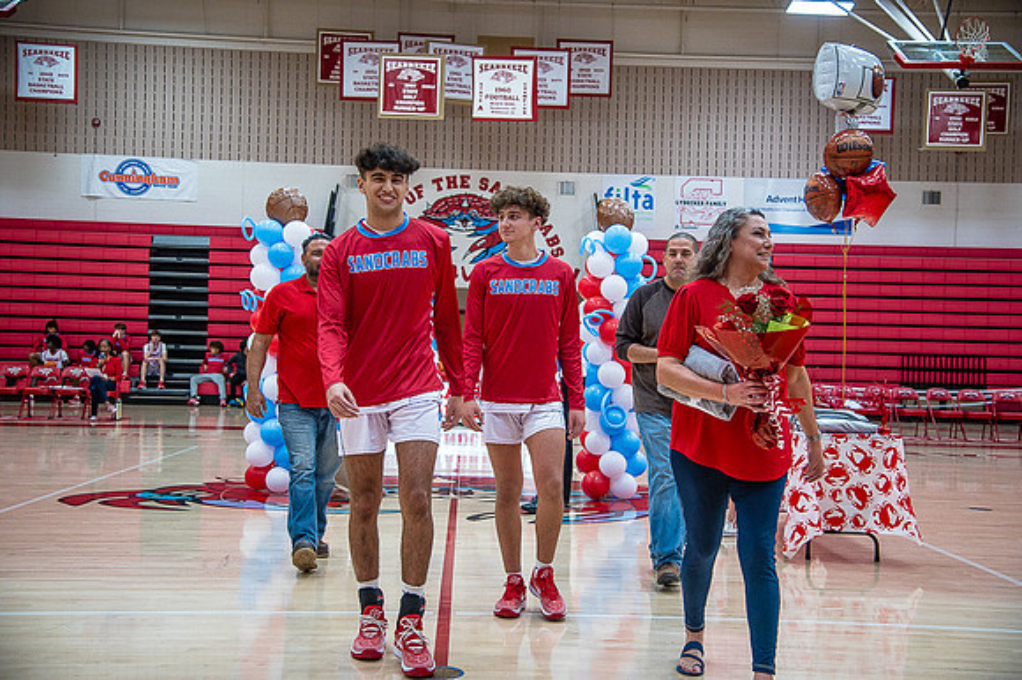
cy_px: 340
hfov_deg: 44.5
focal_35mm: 44
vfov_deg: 30.5
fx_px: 1248
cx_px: 511
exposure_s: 1/320
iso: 2000
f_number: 4
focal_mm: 44
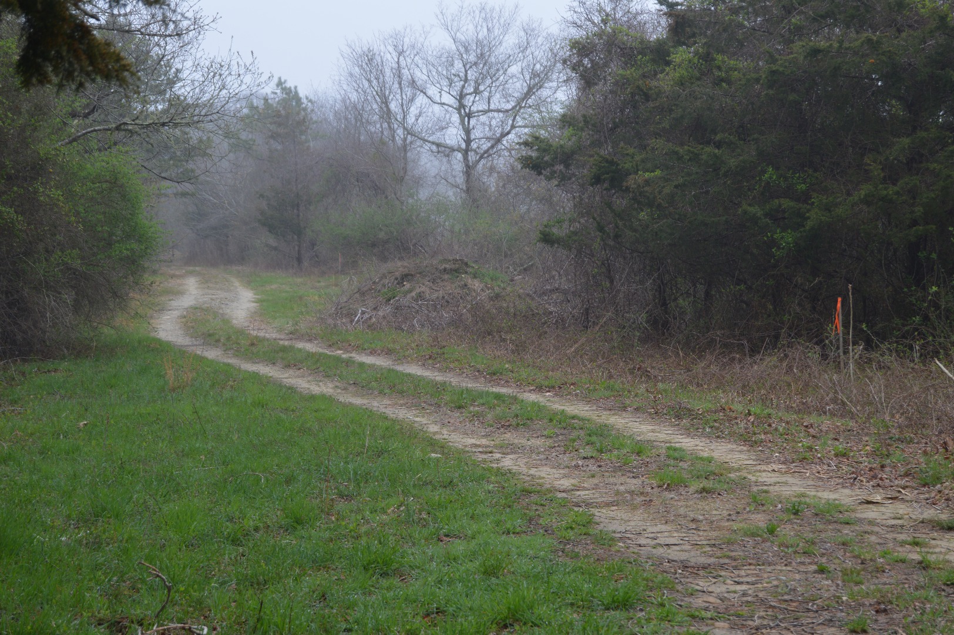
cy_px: 318
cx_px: 477
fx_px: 2184
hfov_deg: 24.6
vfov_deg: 16.5
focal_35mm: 82
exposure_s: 1/125
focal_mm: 55
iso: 100
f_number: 5.6
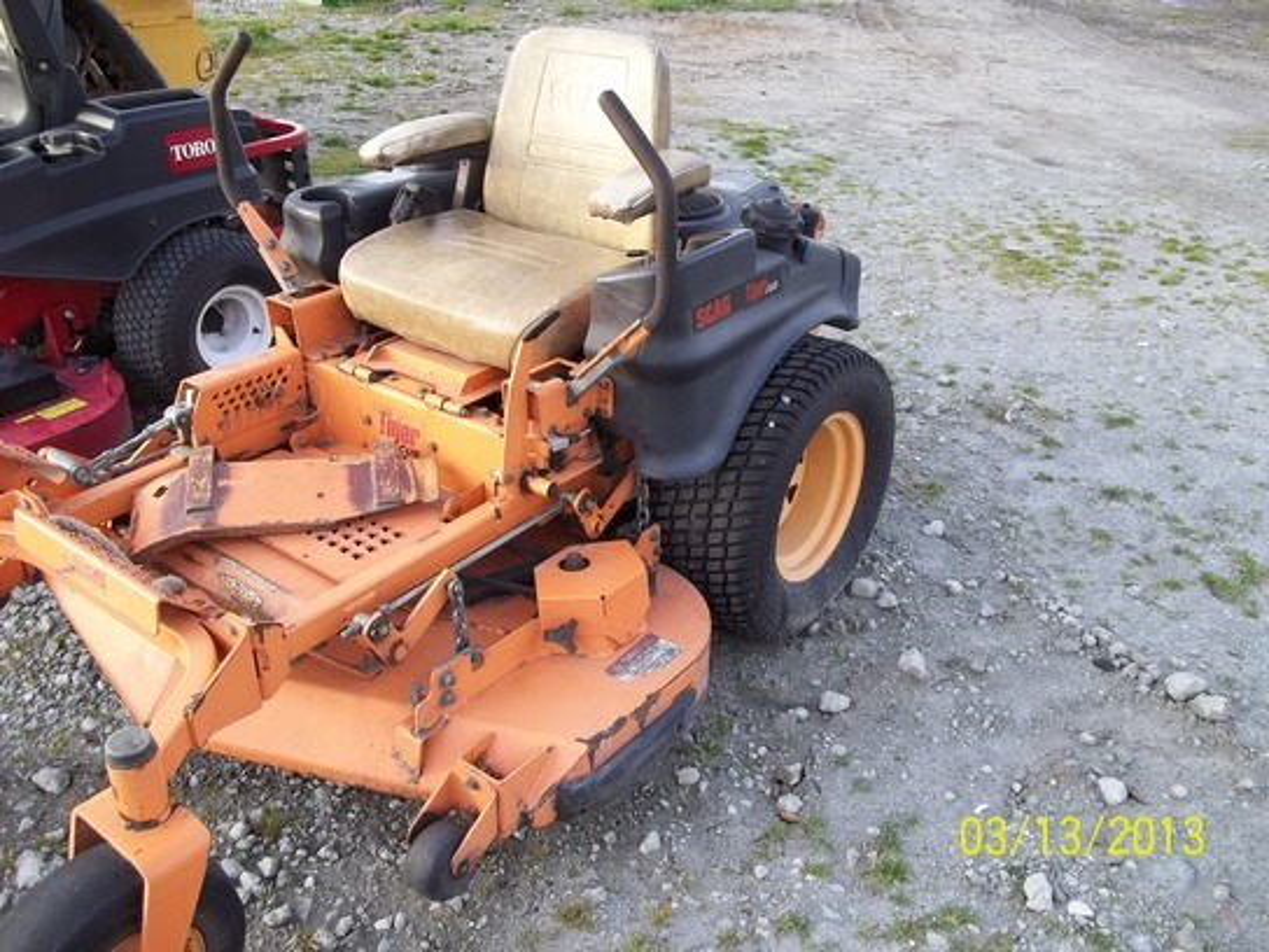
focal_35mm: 32
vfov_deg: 44.2
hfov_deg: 56.8
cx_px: 634
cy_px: 476
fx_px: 1173
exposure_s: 1/100
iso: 64
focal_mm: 5.7
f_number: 2.9
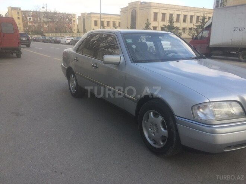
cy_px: 92
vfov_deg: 48.2
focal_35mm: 29
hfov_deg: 61.7
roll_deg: -0.3
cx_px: 123
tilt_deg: -12.5
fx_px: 206
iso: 32
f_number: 2.2
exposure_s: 1/526
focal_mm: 4.15
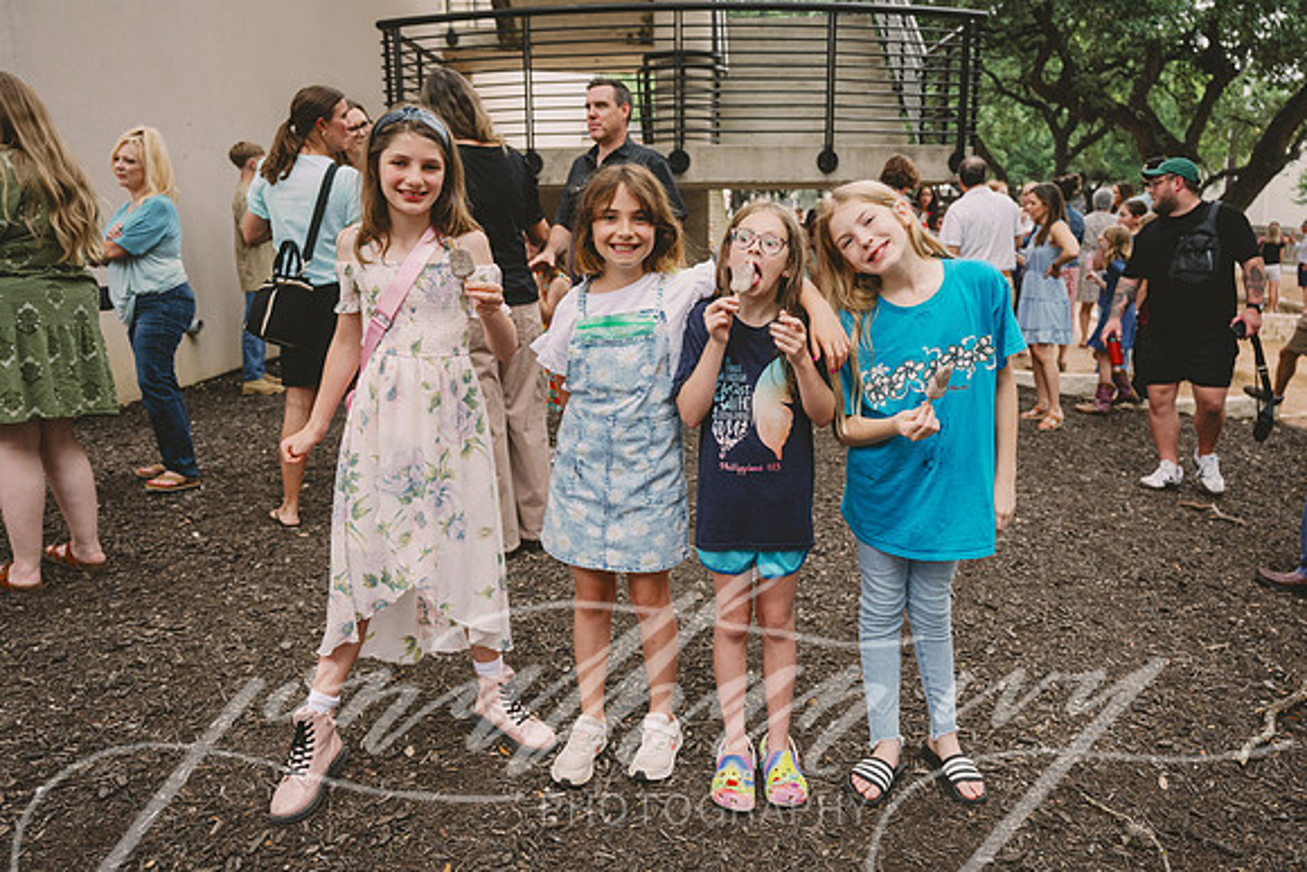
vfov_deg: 45.0
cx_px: 654
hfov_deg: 63.6
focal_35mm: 29
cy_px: 436
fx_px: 1053
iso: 800
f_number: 3.5
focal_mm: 29
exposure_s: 1/800
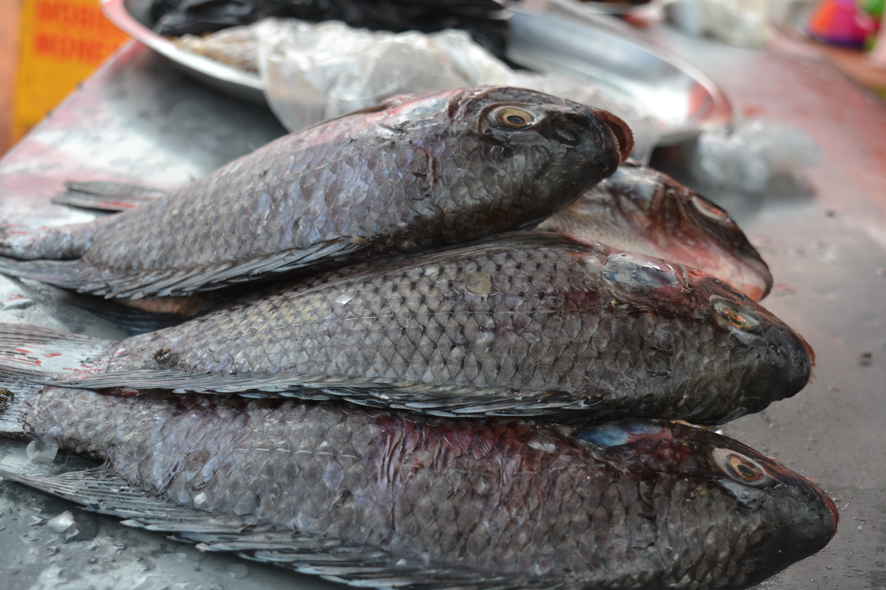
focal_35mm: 57
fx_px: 1403
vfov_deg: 23.8
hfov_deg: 35.1
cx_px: 443
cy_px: 295
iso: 160
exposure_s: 1/125
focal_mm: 38
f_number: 5.6
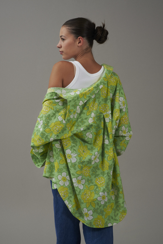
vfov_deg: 21.5
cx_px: 82
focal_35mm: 95
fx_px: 645
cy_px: 122
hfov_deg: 14.4
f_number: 13
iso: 200
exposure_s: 1/160
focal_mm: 95
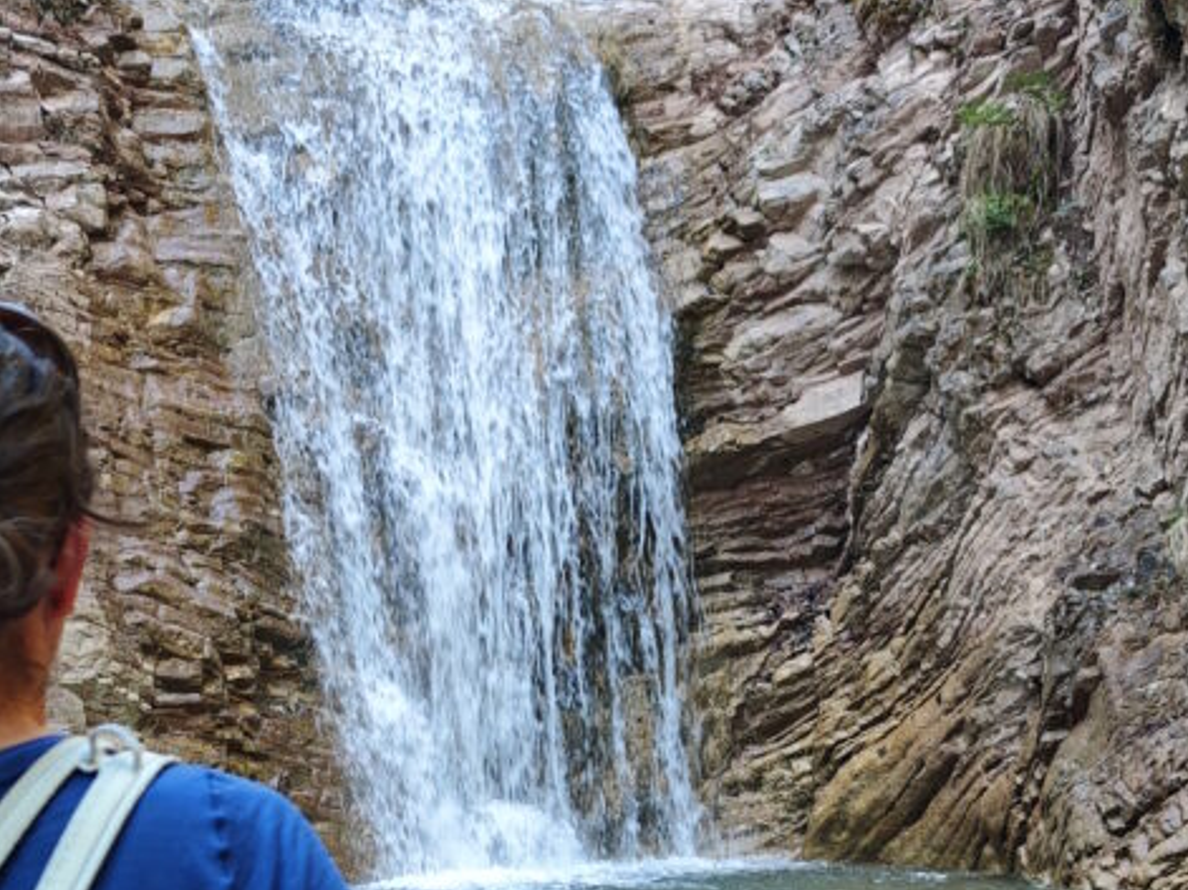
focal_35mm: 100
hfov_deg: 19.6
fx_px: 3431
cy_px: 779
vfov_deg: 14.7
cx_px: 704
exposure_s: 1/100
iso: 100
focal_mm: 8.72
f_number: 2
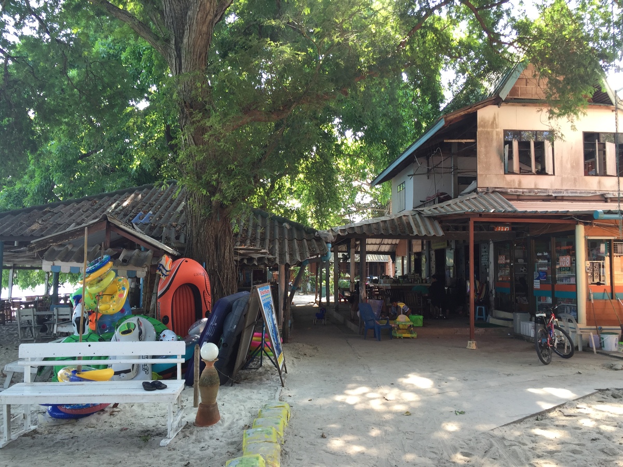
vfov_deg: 48.2
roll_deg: -1.3
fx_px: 522
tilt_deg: +4.6
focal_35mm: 29
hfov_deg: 61.7
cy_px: 234
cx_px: 312
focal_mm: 4.15
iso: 32
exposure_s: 1/60
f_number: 2.2
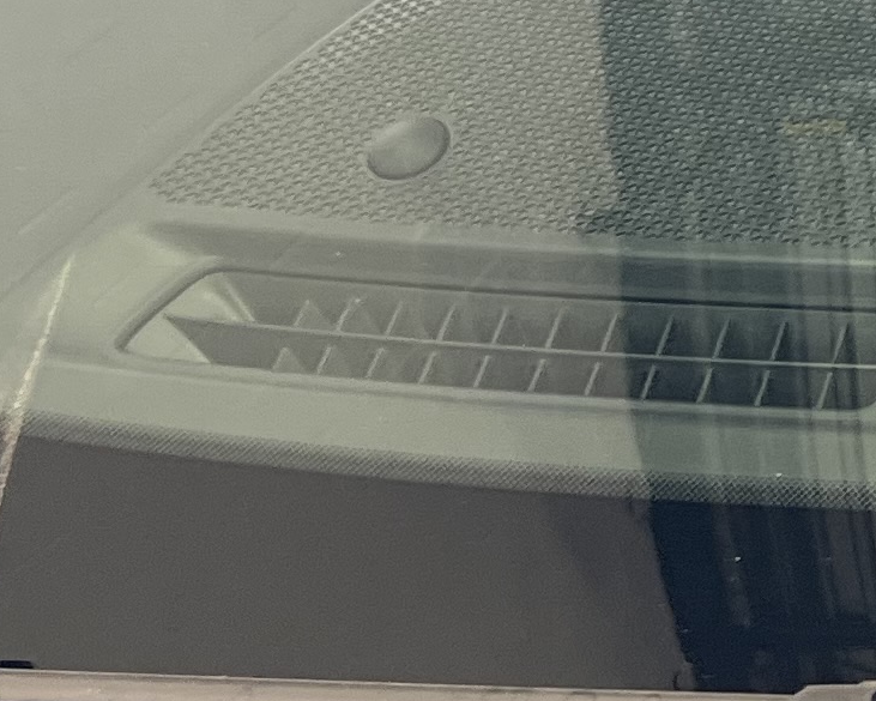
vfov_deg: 10.6
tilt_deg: -37.5
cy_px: -380
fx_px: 3630
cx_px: 1287
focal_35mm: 140
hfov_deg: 13.1
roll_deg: +8.5
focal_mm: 5.7
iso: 100
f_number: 1.5
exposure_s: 1/120
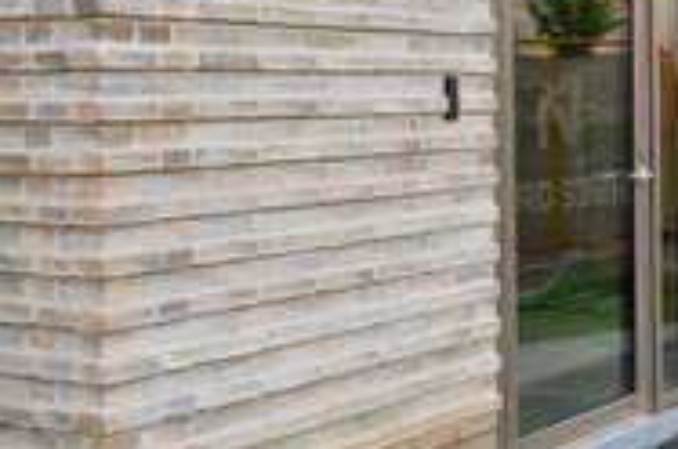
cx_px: 700
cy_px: 105
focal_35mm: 73
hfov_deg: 26.1
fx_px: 1375
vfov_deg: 18.4
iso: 200
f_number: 8
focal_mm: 32.5
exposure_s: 1/80
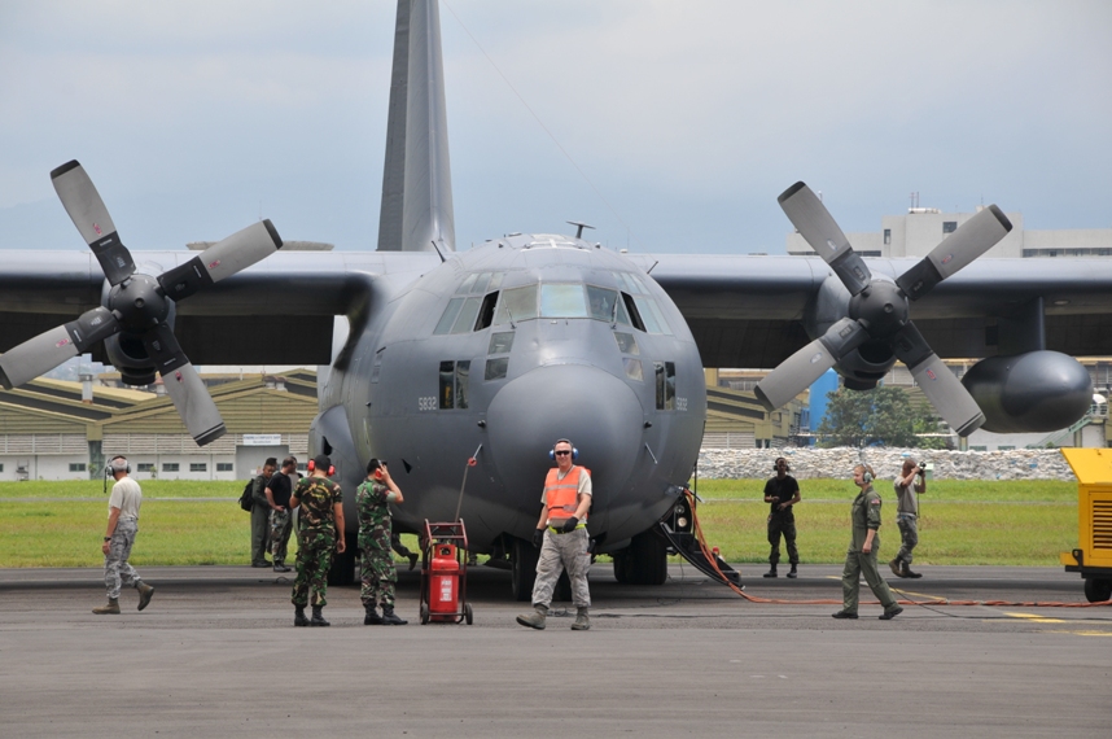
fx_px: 4859
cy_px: 370
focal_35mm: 158
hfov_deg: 13.1
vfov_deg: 8.7
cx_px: 556
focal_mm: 105
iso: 200
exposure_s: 1/320
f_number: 9
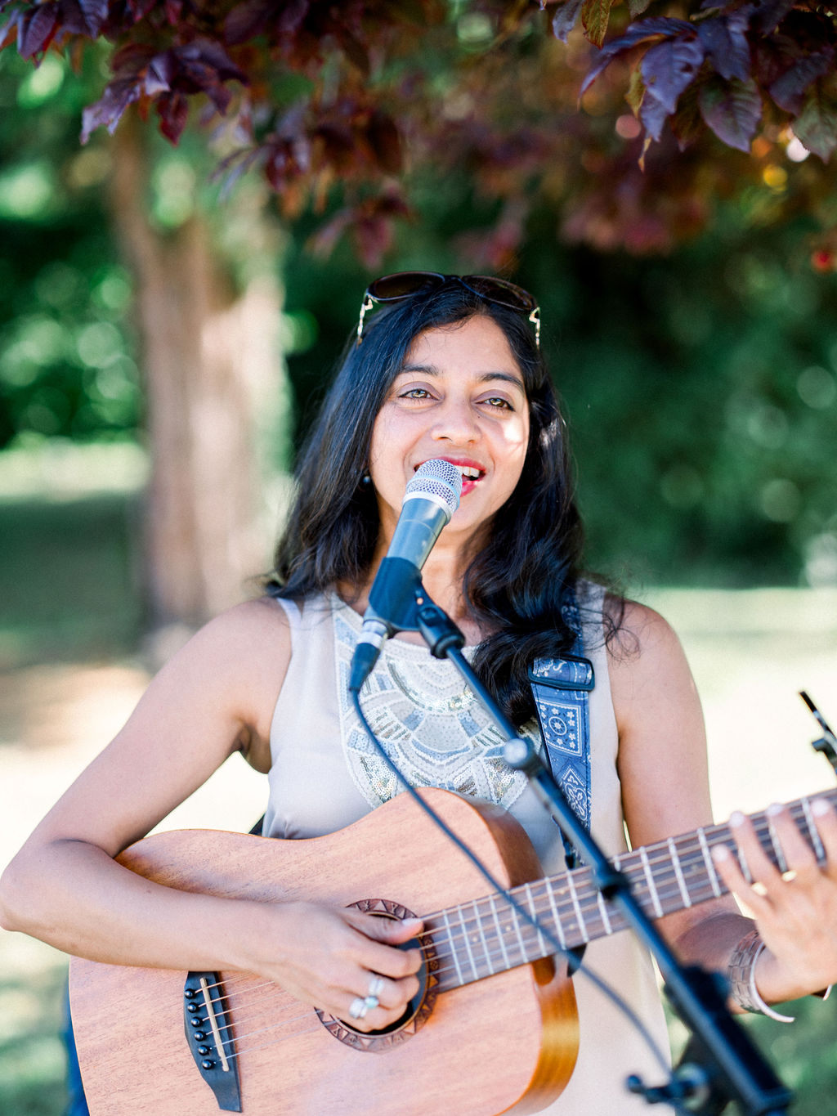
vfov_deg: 30.7
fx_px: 2031
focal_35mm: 63
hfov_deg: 23.3
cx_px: 418
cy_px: 558
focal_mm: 80
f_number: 2
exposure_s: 1/150
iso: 100
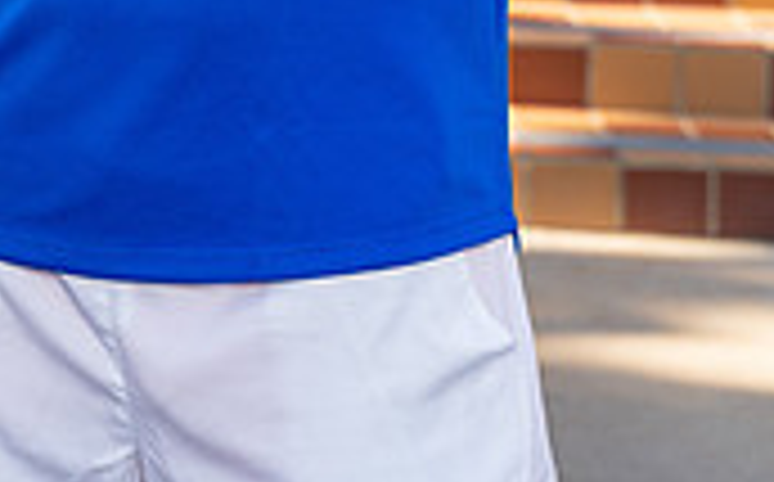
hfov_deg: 12.8
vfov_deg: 7.7
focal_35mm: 163
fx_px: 3434
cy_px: -509
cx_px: 130
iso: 100
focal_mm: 61
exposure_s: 1/250
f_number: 4
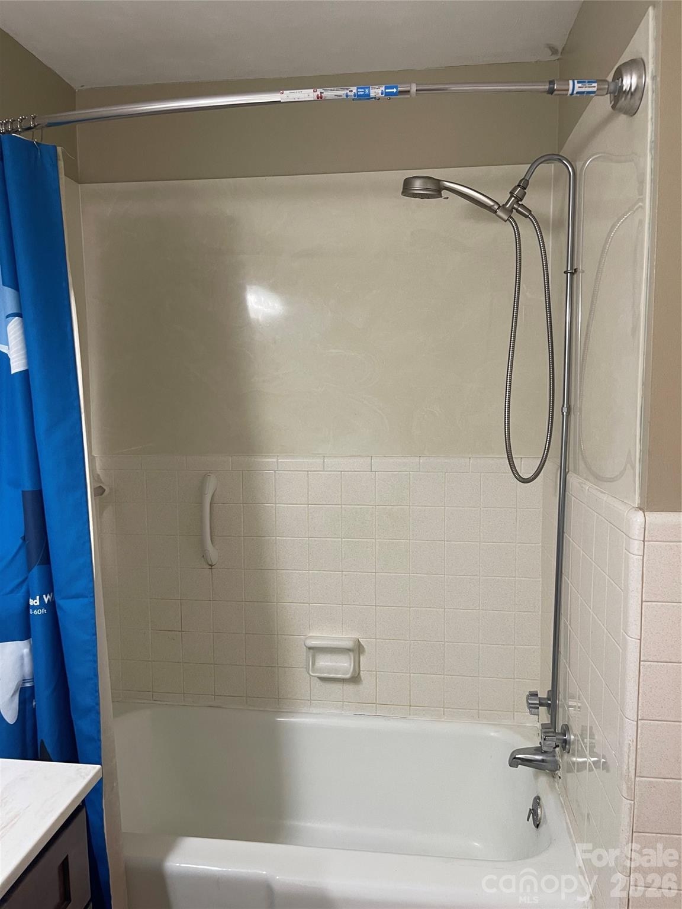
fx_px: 657
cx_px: 341
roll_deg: +0.1
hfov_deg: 54.9
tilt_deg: -4.9
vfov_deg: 69.4
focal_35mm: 25
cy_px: 454
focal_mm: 5.1
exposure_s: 1/60
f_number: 1.6
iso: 125
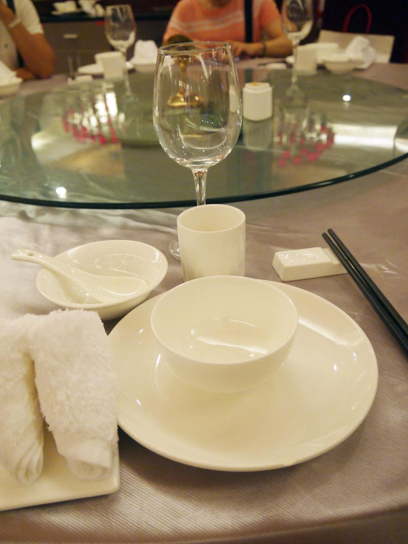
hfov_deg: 46.8
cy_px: 282
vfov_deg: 59.9
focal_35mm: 30
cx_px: 191
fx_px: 471
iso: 640
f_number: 3.5
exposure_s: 1/60
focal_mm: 14
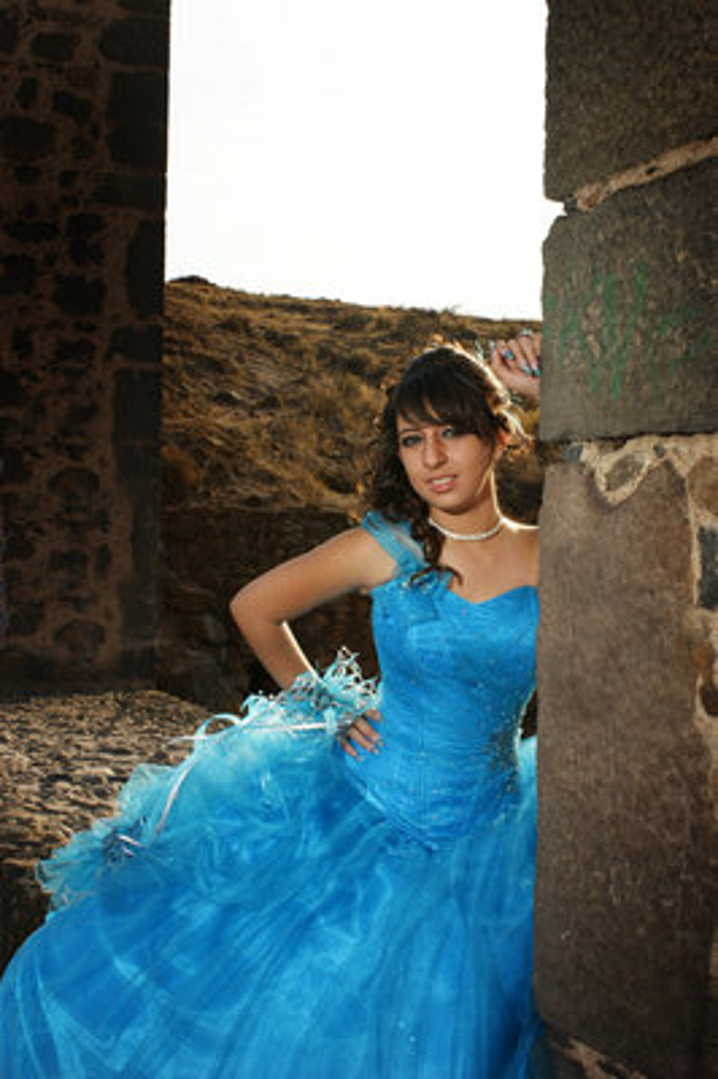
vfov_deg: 37.9
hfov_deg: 25.7
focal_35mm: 52
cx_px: 359
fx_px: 1573
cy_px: 540
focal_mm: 35
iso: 100
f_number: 14
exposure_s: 1/80
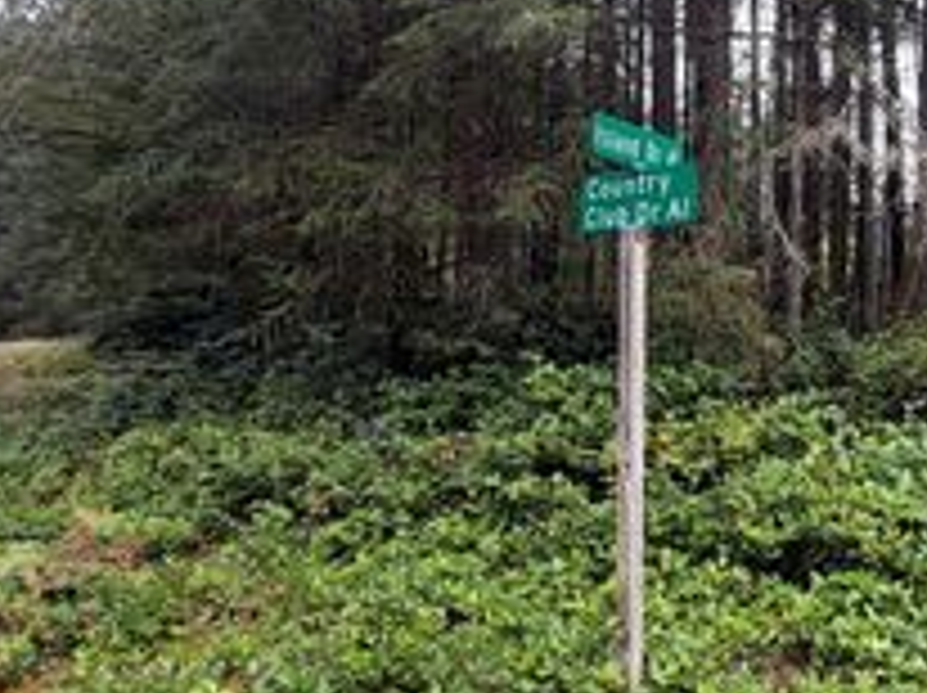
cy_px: 272
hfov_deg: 47.6
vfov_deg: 41.5
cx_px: 860
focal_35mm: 34
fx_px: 909
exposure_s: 1/172
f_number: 2.2
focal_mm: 2.22
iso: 50
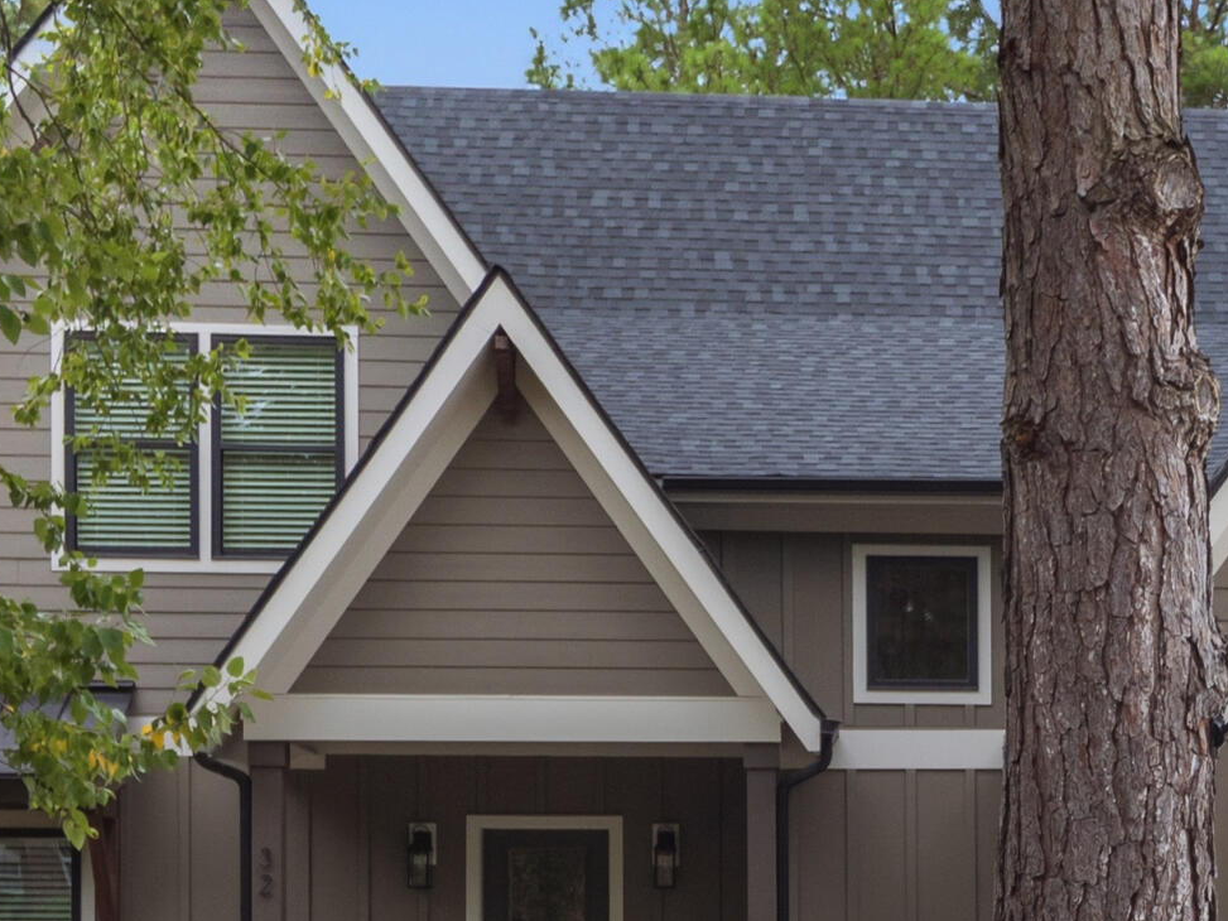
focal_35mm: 74
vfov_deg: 19.5
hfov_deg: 25.7
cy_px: 840
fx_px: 2625
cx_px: 1046
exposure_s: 1/500
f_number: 5
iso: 200
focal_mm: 12
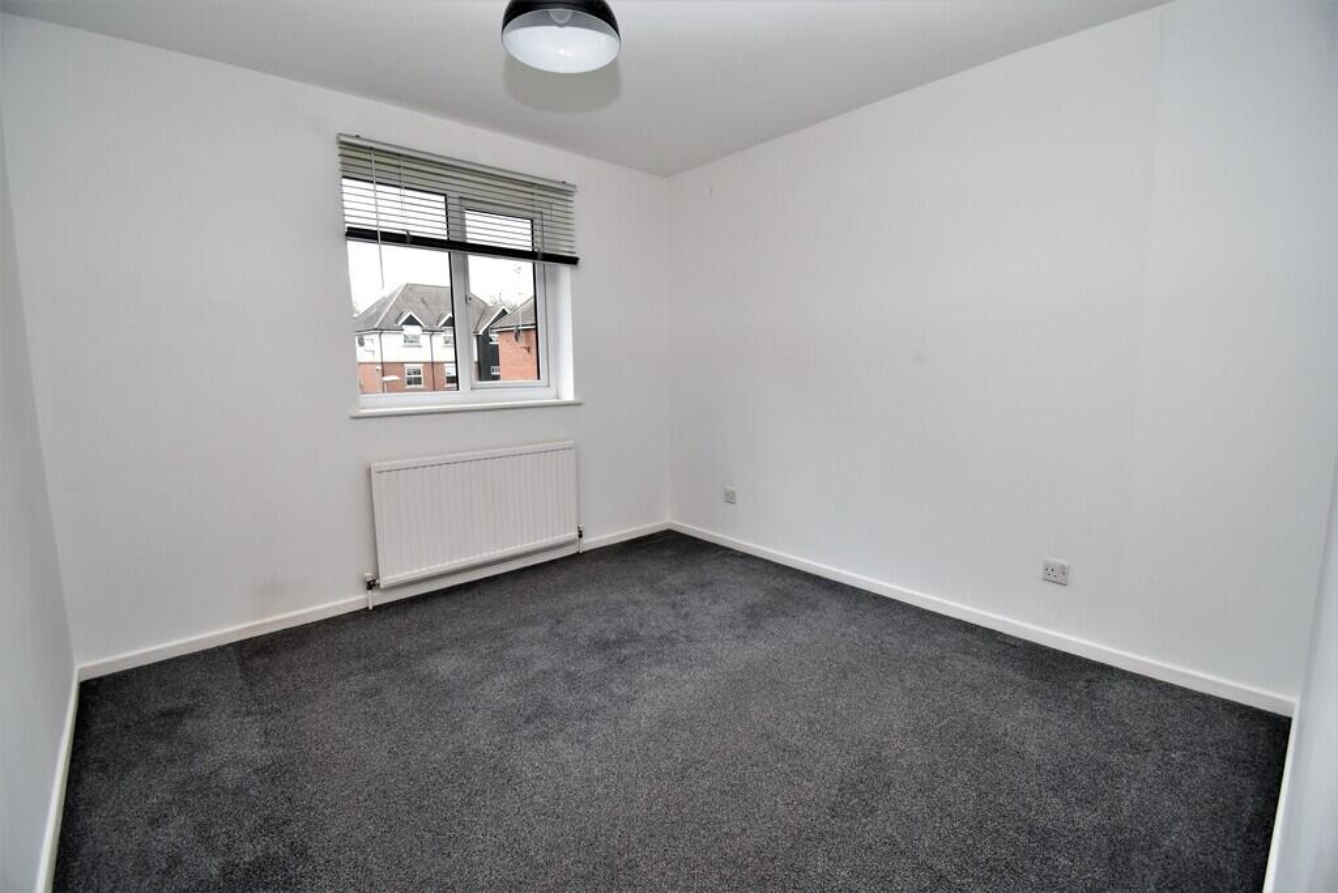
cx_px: 669
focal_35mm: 15
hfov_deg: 100.4
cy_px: 446
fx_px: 558
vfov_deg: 77.3
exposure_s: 1/125
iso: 720
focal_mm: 10
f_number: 5.6
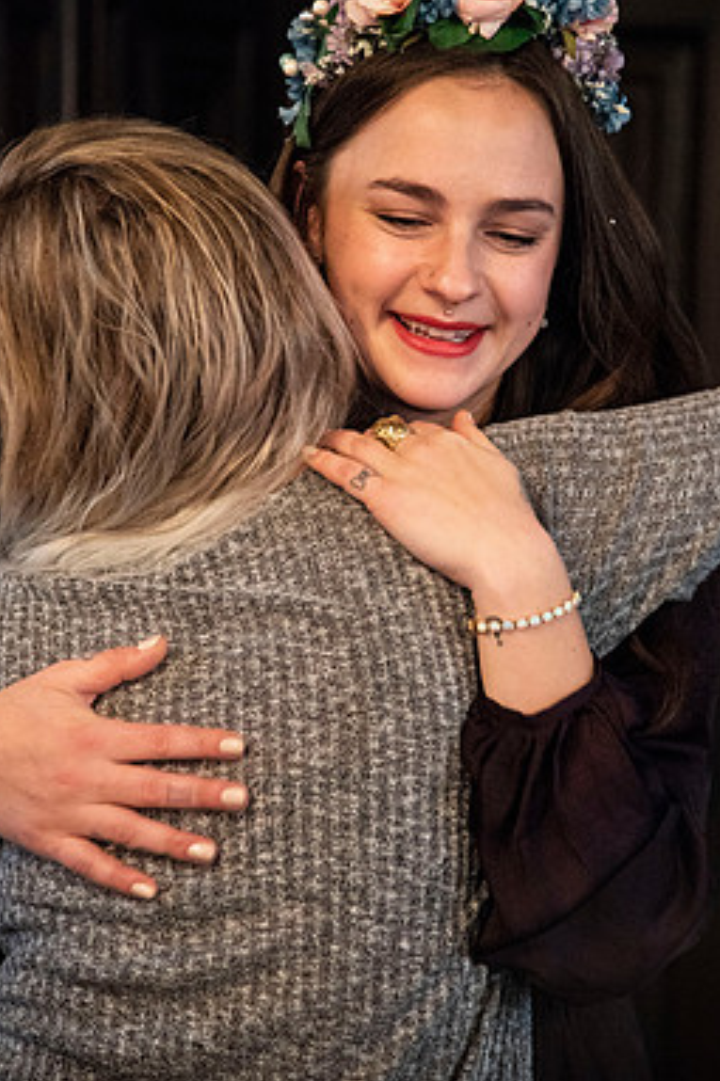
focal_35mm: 141
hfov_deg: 9.7
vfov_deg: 14.6
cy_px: 497
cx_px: 359
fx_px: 4233
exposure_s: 1/200
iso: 3200
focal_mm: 120
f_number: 4
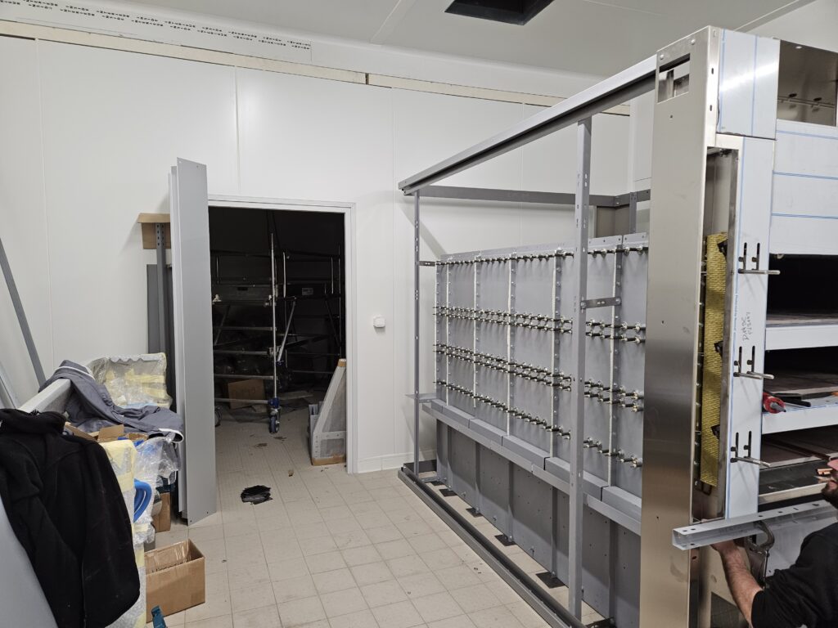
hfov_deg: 73.9
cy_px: 314
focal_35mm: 23
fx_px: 557
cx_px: 419
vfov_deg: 58.9
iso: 200
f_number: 1.8
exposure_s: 1/100
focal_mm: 5.4
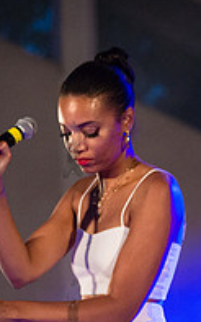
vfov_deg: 8.7
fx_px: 2105
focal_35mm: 240
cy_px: 228
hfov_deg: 5.4
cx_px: 283
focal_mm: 80
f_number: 2.8
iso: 3200
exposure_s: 1/400
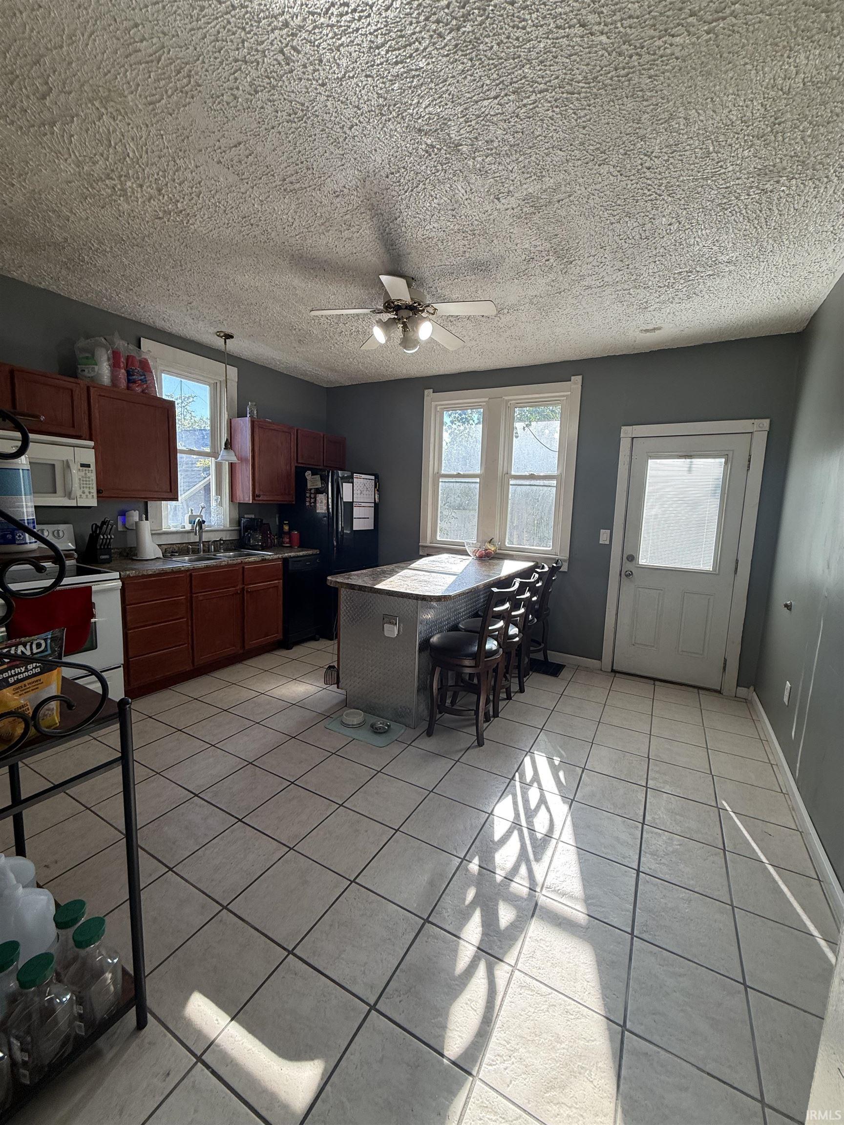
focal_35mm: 14
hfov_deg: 85.7
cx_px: 422
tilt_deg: -6.4
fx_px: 455
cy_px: 562
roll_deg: -2.9
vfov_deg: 102.1
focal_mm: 2.22
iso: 80
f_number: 2.2
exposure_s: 1/120
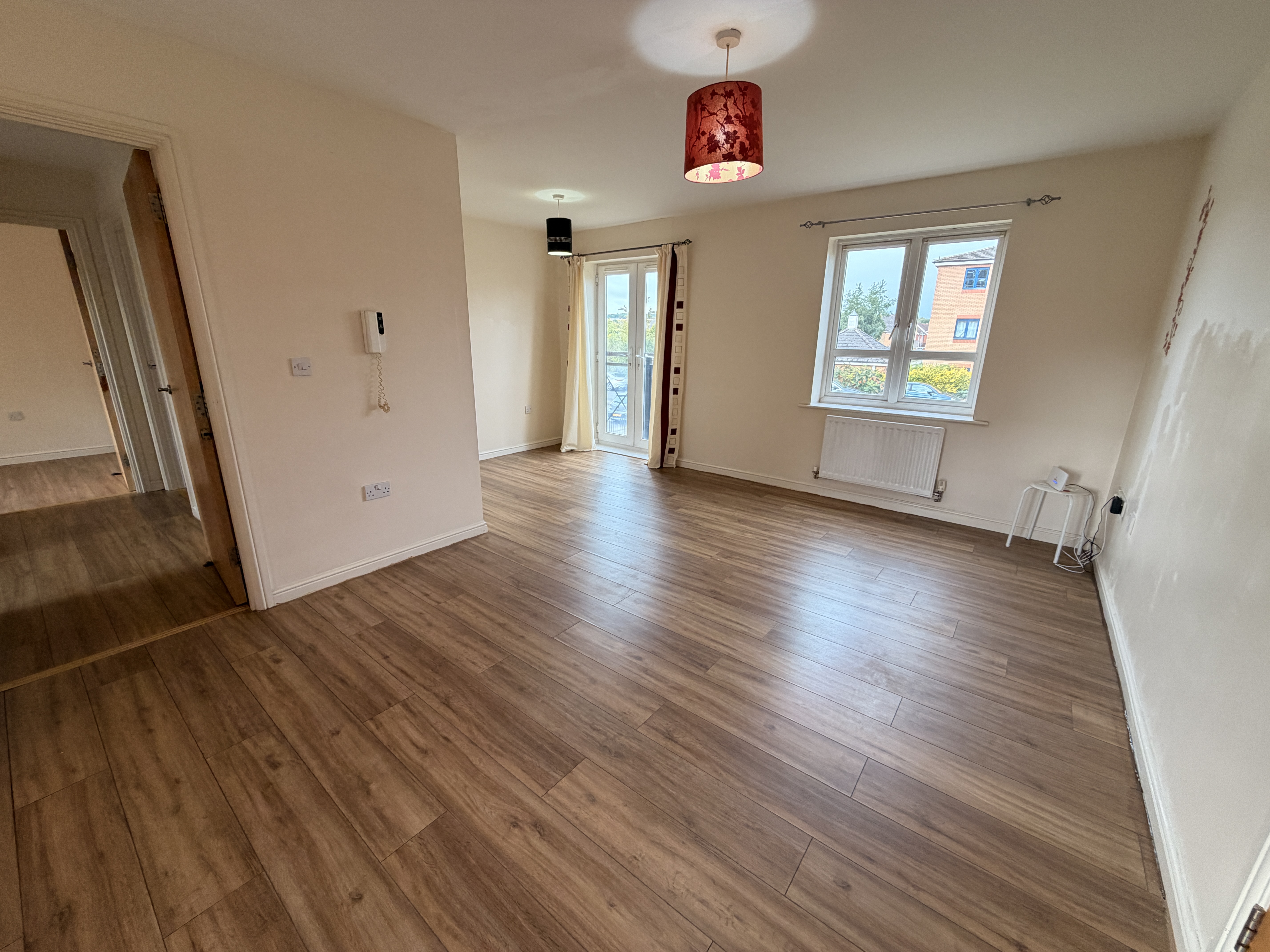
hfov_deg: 102.1
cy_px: 476
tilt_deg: -16.2
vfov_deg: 85.7
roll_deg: -1.0
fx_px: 514
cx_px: 635
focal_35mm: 14
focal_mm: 2.22
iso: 160
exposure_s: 1/100
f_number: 2.2
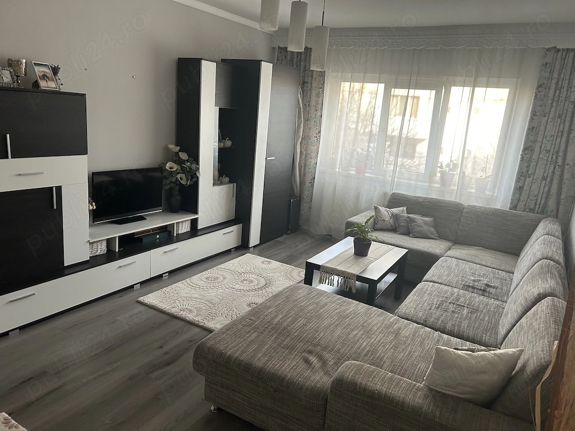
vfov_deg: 53.1
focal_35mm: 26
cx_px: 288
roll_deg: -4.8
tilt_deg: -14.0
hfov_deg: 67.3
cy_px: 216
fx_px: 432
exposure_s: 1/121
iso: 125
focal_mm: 5.7
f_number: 1.5
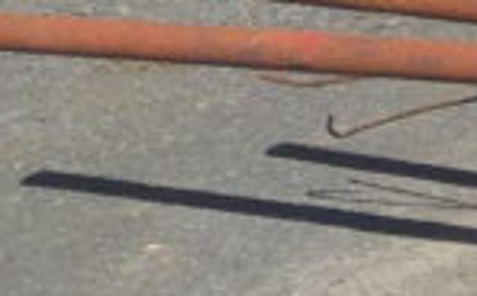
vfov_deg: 7.5
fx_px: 2233
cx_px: 1205
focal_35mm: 172
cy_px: 373
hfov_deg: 10.3
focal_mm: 4.1
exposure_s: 1/1250
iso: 125
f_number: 3.3
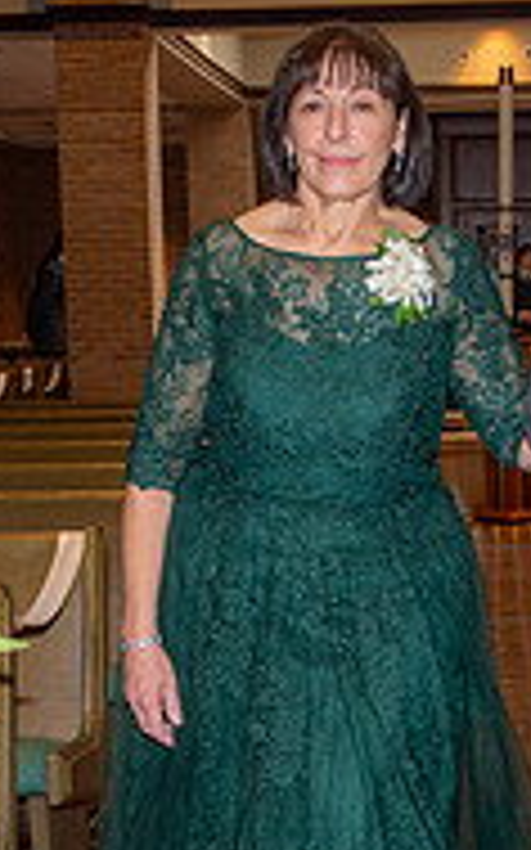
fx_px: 2248
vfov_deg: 21.3
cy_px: 625
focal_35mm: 97
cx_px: 414
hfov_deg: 13.4
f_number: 5.6
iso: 1250
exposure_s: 1/160
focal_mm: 31
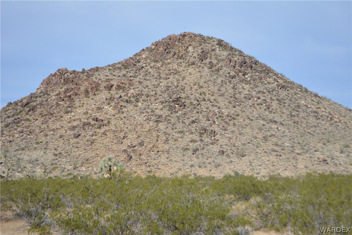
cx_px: 176
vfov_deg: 16.6
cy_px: 118
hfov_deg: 24.6
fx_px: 807
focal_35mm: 82
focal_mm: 55
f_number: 6.3
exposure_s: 1/1600
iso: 400
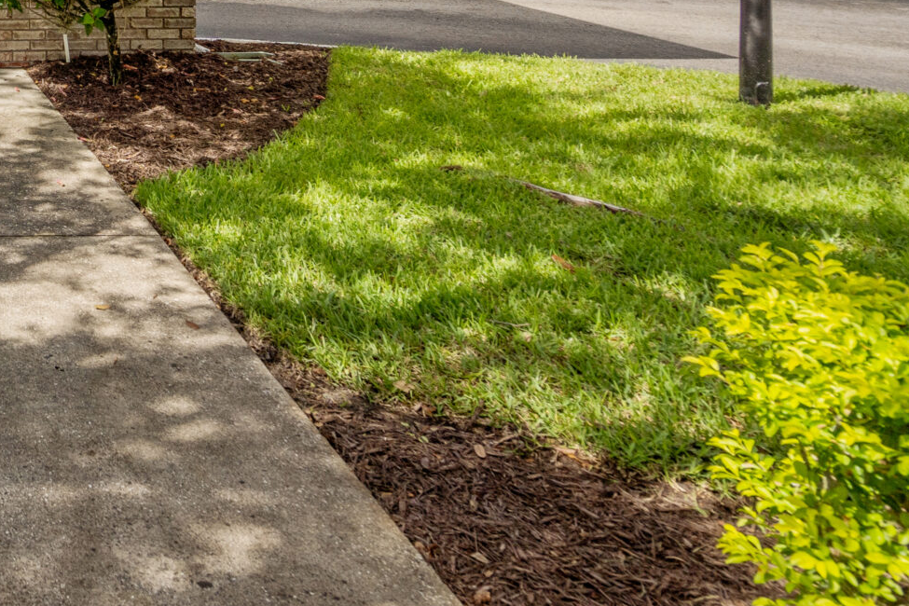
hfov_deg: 36.1
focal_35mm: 42
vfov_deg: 27.5
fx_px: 1060
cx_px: -182
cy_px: -149
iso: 250
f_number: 7.1
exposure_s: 1/320
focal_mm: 16
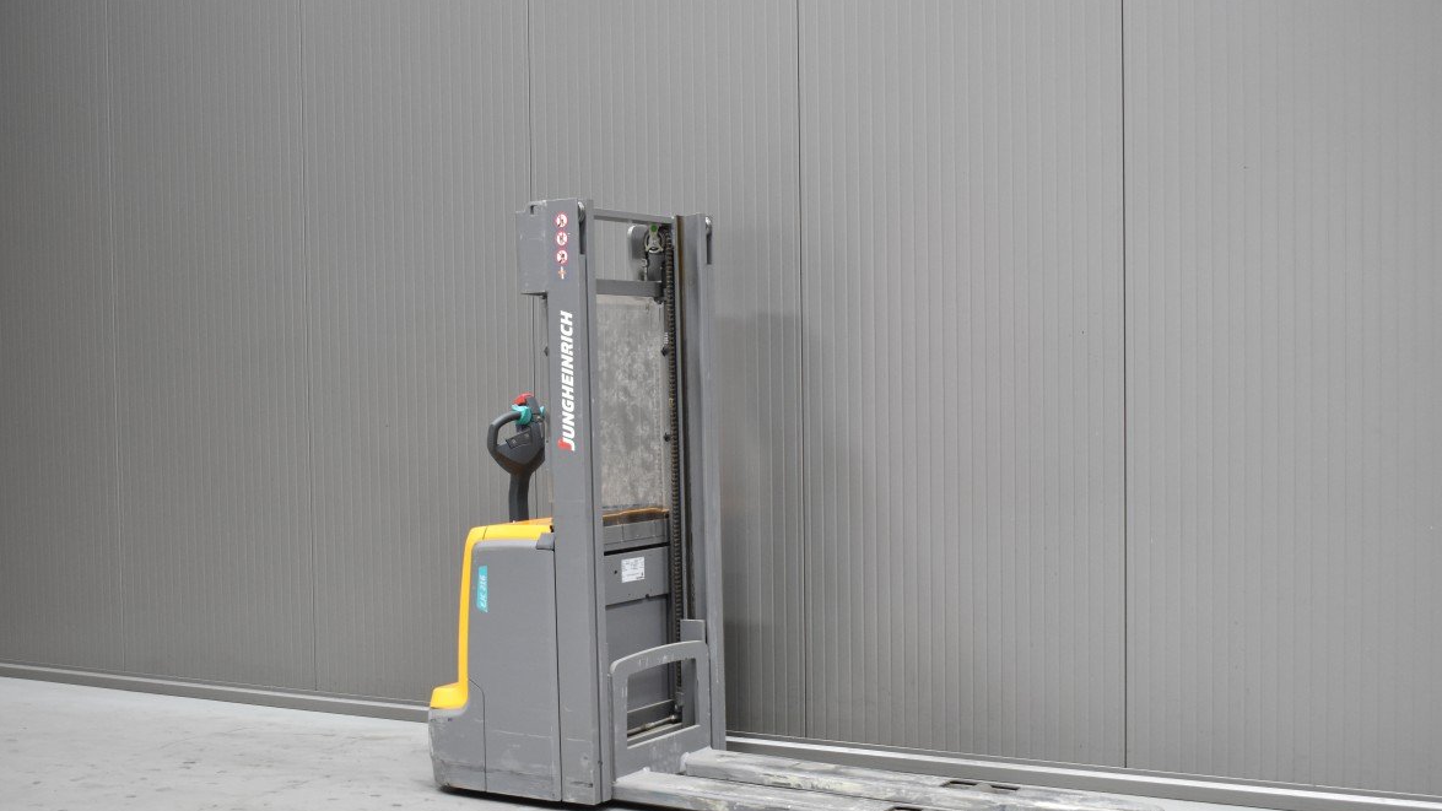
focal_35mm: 47
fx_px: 1779
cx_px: 735
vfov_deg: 25.6
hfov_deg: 44.1
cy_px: 486
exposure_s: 1/40
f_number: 5
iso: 1250
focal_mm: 29
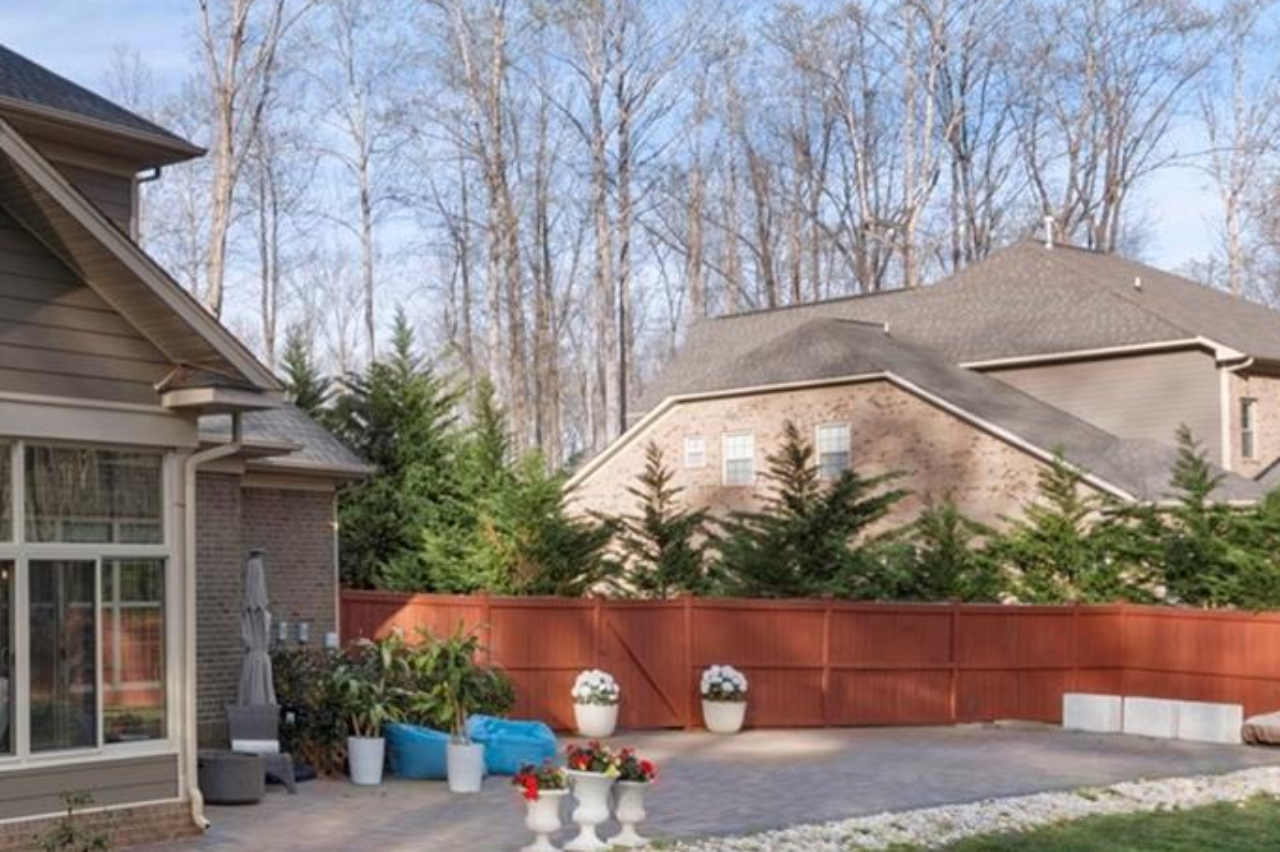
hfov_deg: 33.0
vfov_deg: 27.9
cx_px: -285
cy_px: 565
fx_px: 1706
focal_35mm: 48
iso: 100
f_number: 13
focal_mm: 16
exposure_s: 1/8
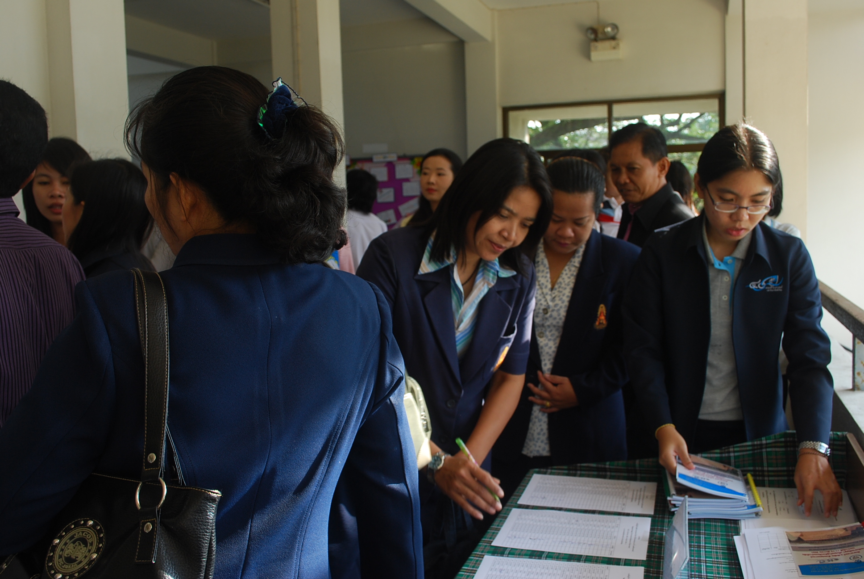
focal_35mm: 33
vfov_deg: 40.1
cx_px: 432
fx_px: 793
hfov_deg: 57.2
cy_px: 290
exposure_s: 1/80
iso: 200
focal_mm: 22
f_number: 7.1
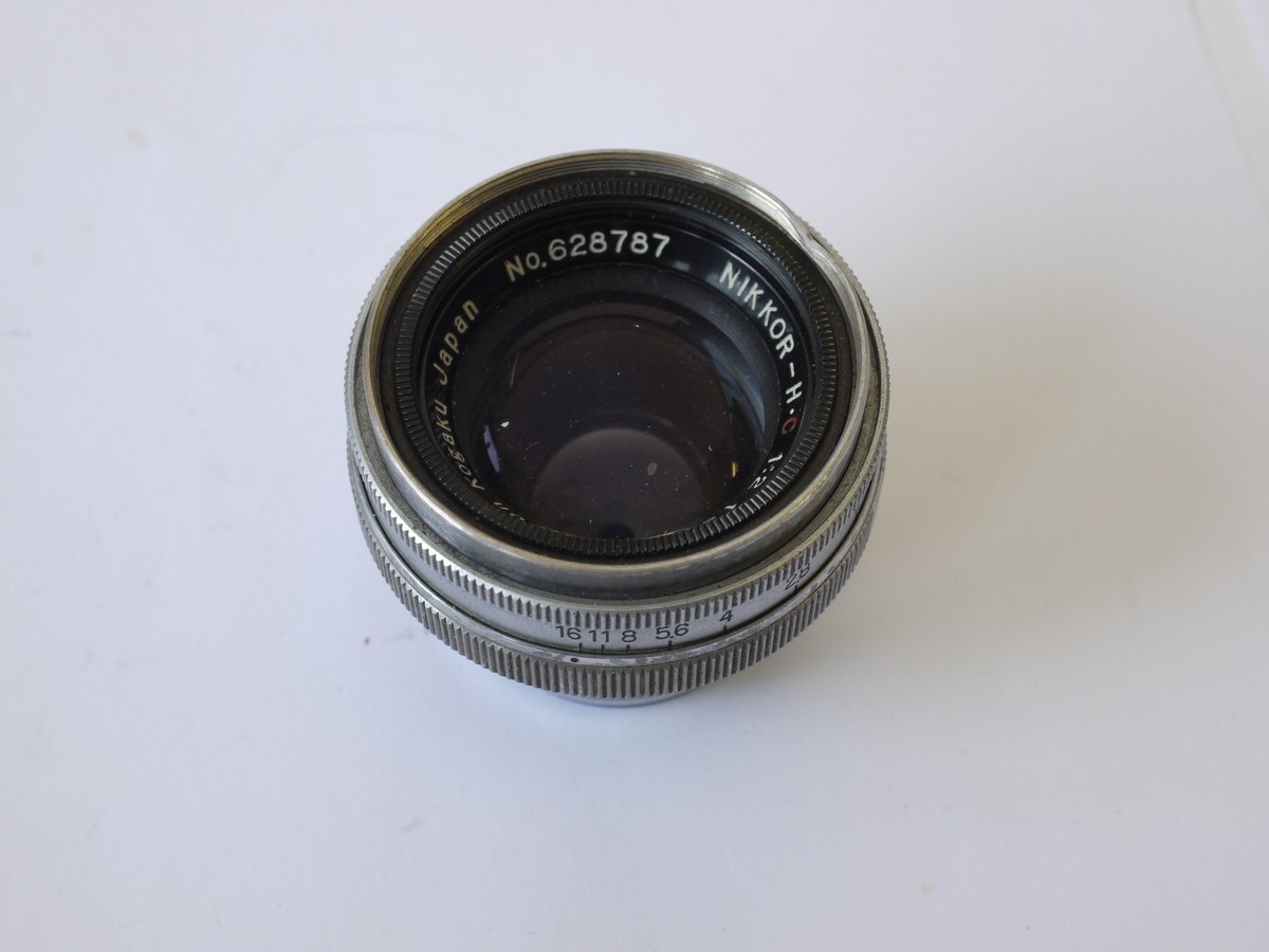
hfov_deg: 32.2
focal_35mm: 60
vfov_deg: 24.4
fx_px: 2200
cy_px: 476
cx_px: 634
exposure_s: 1/25
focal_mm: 30
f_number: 8
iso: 400
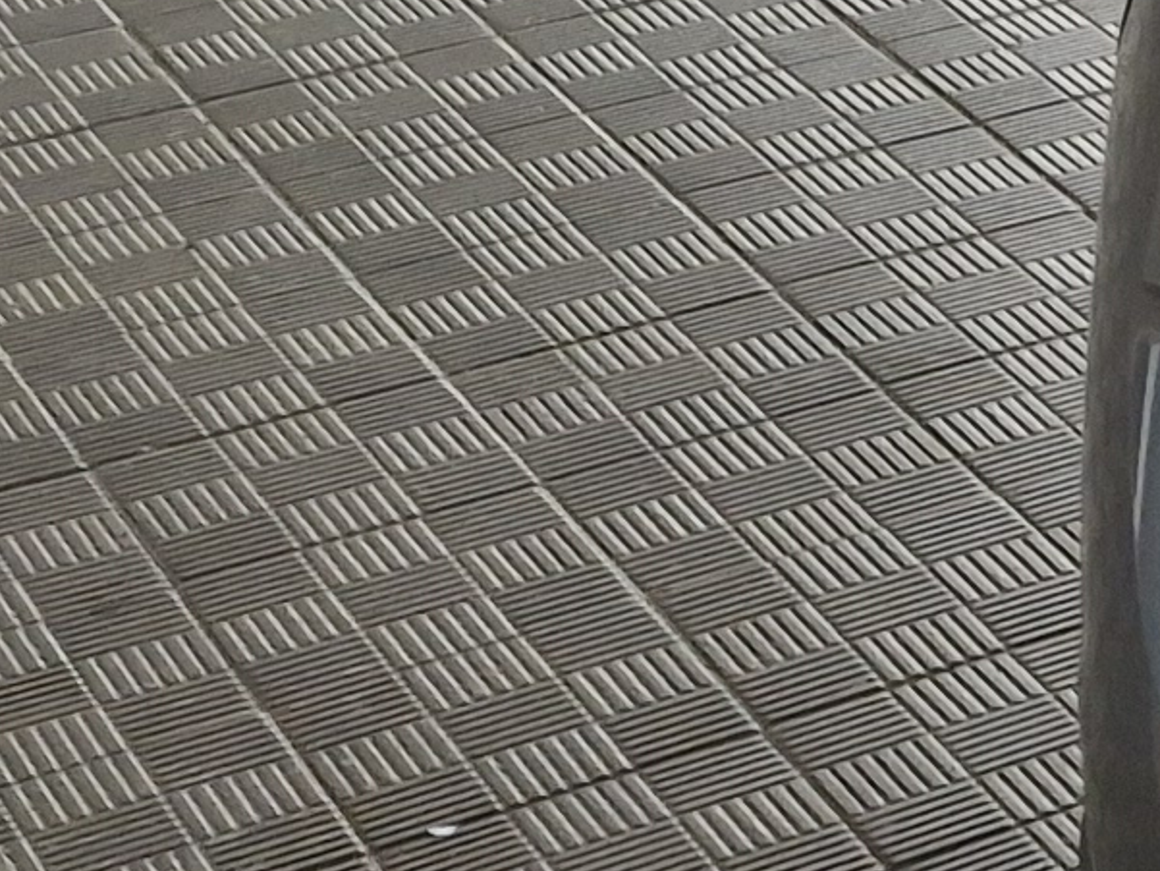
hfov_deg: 10.2
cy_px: -655
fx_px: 5128
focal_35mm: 153
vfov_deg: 9.3
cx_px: 3258
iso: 80
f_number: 1.8
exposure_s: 1/1304
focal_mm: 5.4
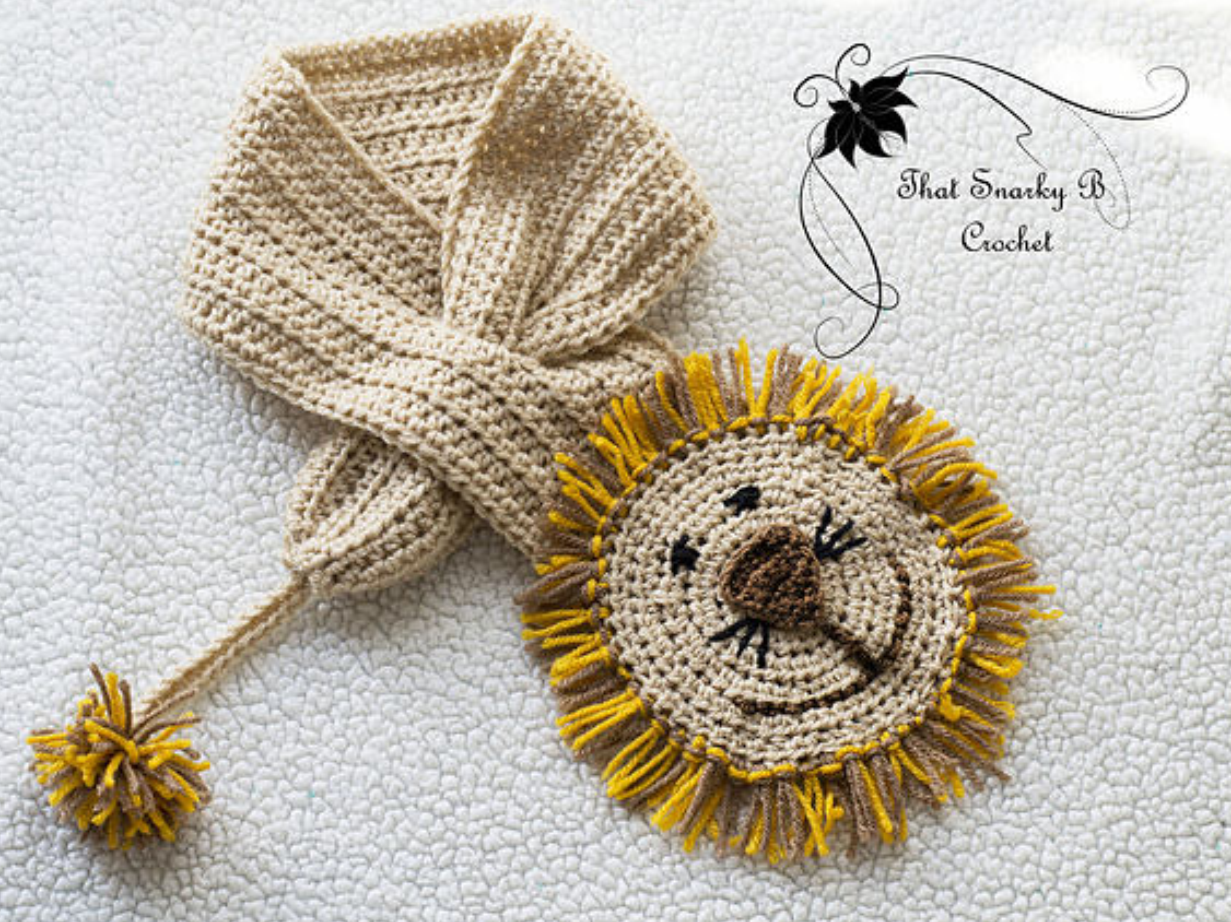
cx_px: 577
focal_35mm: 82
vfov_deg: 18.0
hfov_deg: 23.8
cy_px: 460
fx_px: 2915
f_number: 5.6
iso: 360
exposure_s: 1/125
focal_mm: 50
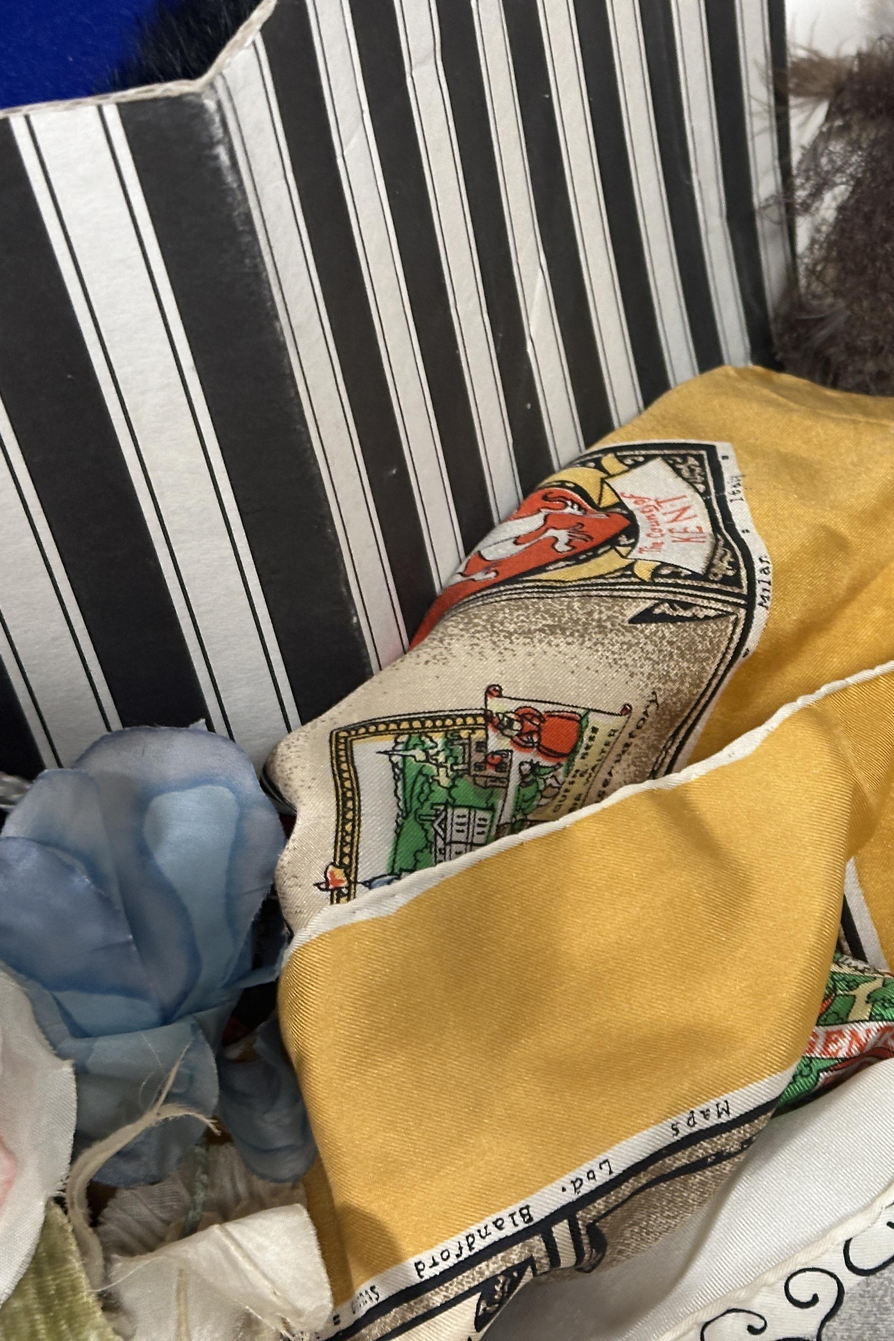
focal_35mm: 67
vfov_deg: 30.1
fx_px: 2495
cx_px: 845
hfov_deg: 19.8
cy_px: 667
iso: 160
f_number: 1.78
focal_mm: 6.86
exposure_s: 1/50
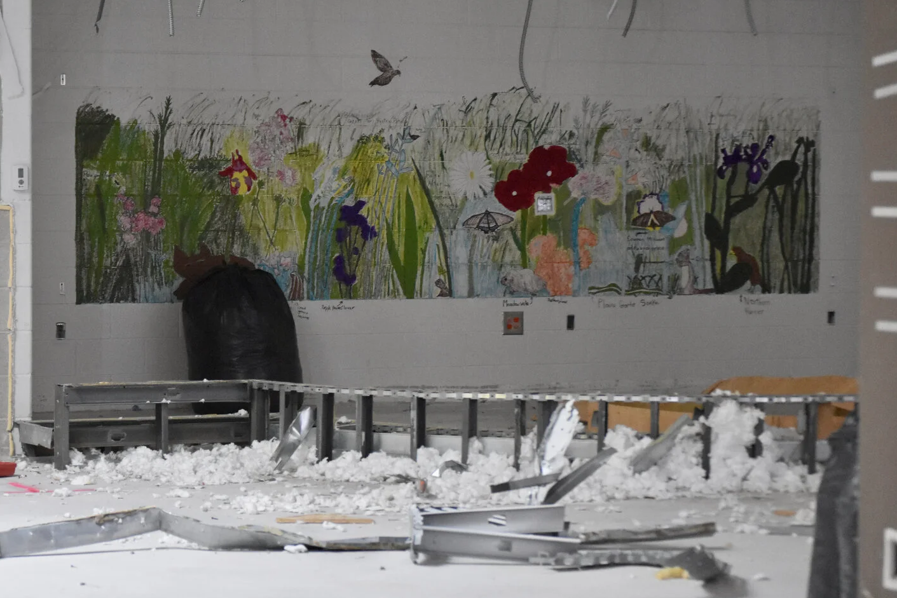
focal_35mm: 119
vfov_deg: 11.5
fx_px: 2965
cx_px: 390
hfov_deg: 17.2
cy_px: 280
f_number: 4.2
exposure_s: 1/60
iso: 4500
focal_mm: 70
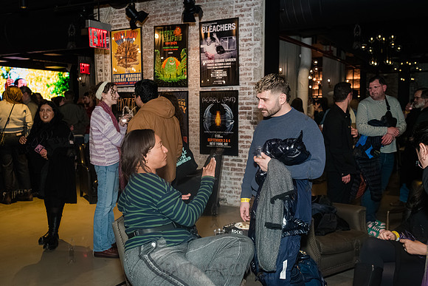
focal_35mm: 35
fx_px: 418
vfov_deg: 37.7
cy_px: 143
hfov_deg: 54.2
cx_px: 214
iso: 8000
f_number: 5
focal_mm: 35
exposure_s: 1/400
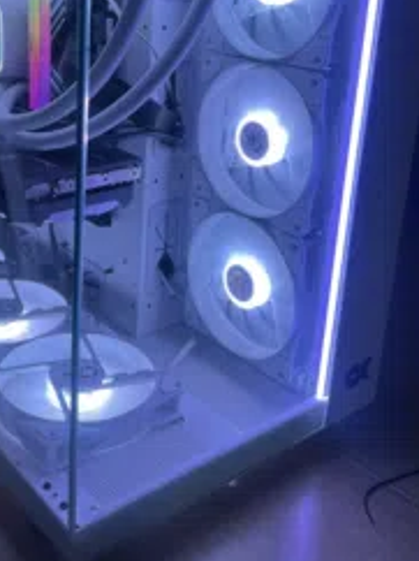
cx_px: 132
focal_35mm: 43
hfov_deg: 33.2
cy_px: 153
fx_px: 695
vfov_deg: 42.8
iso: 125
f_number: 1.5
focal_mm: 5.7
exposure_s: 1/109
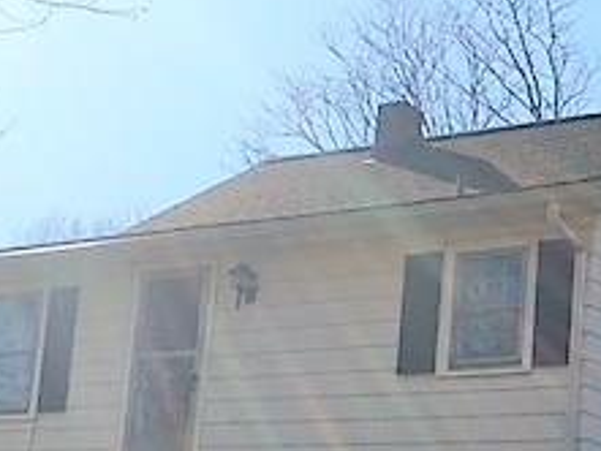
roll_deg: -3.6
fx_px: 1459
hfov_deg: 22.5
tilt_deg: +9.0
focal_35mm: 84
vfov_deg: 17.2
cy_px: 435
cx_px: 587
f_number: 2.2
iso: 25
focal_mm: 4.15
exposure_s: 1/1876
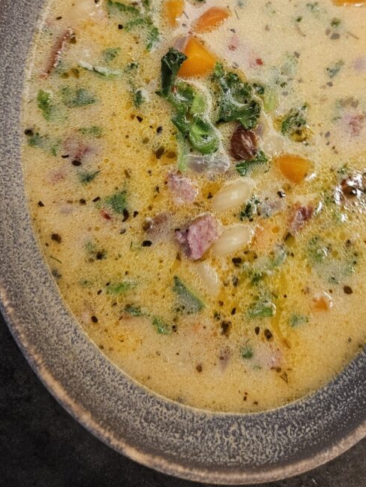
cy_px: 115
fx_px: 507
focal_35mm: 36
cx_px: 224
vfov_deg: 49.1
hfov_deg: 39.5
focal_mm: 5.4
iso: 200
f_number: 1.8
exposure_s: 1/70
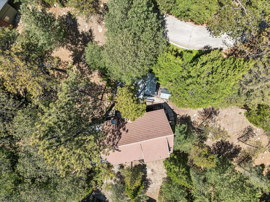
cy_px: 101
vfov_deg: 56.8
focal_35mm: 24
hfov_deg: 71.6
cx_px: 135
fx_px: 187
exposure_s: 1/120
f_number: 2.8
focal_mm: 12.3
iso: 100
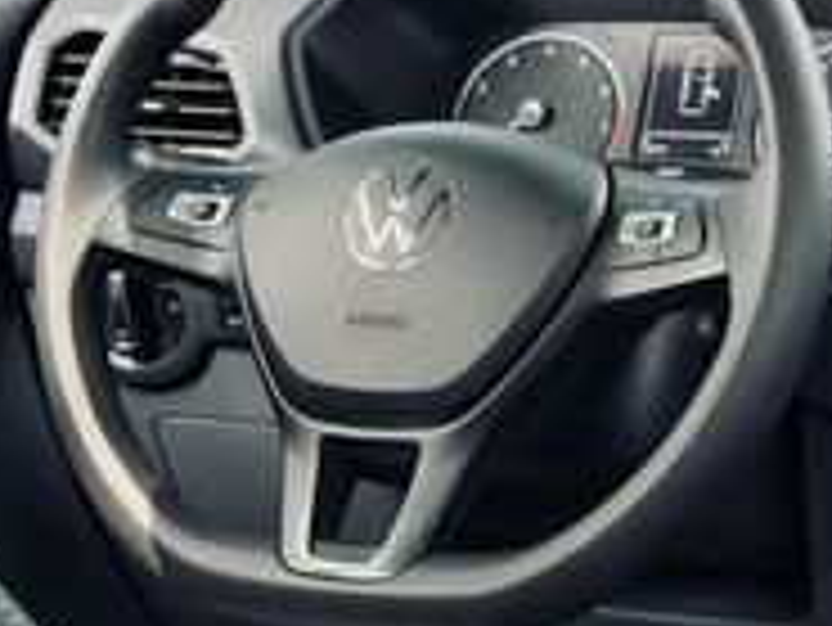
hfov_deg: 16.1
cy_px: 149
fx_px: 2934
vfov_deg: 12.1
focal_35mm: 122
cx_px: 589
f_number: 1.78
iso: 200
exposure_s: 1/195
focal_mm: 6.76
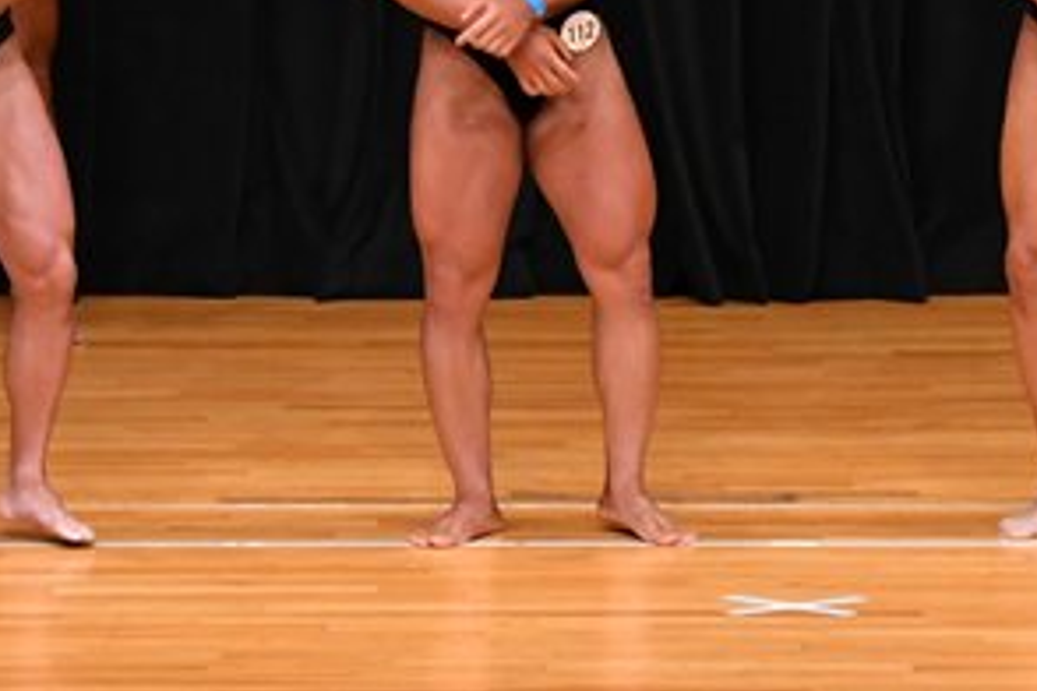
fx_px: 12760
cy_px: 46
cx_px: 898
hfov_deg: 4.6
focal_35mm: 443
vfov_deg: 3.1
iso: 3200
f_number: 5.6
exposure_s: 1/400
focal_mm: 112
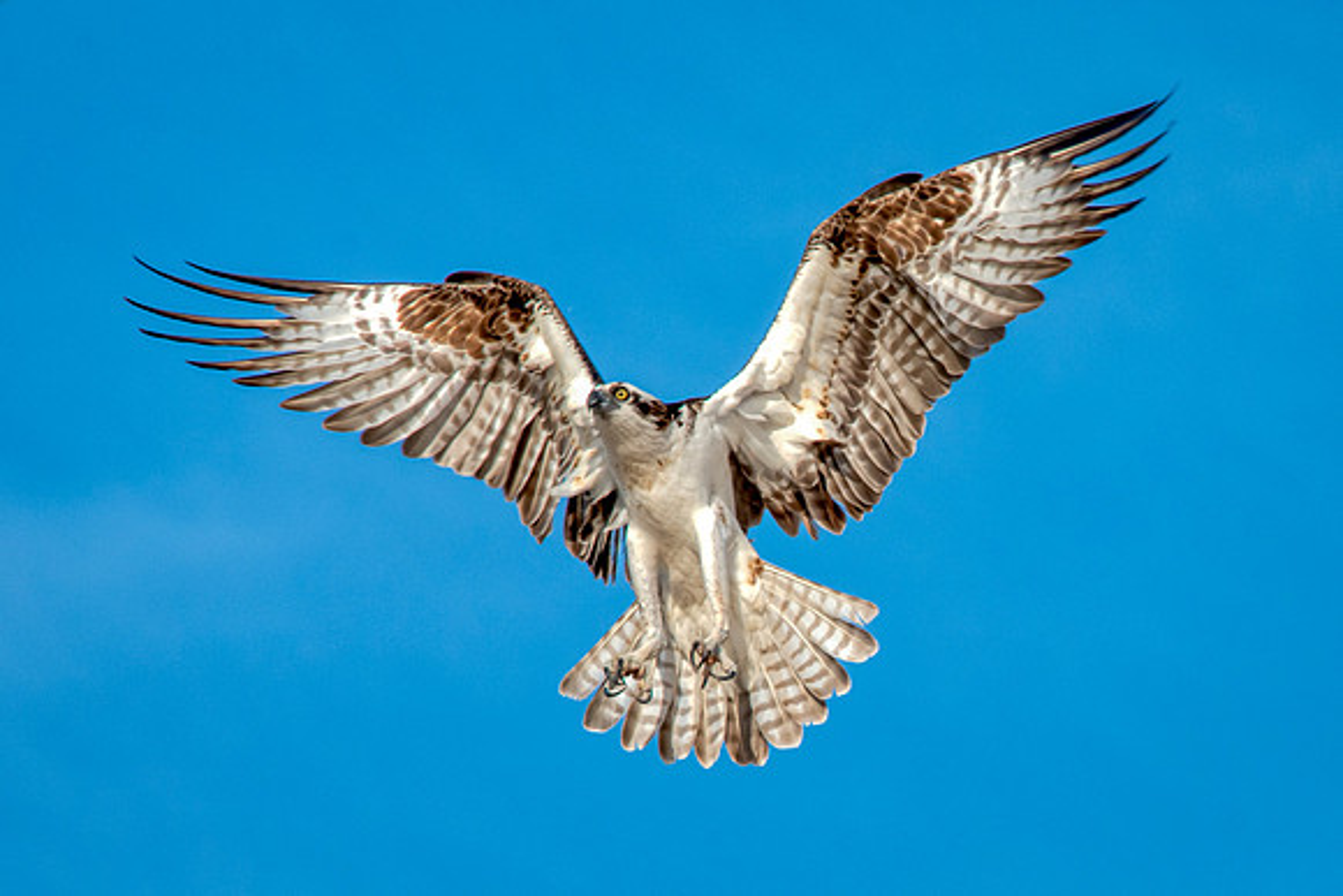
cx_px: 672
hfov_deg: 6.9
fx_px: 11194
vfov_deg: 4.6
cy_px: 448
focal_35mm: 300
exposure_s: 1/1250
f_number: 11
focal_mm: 300
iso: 800
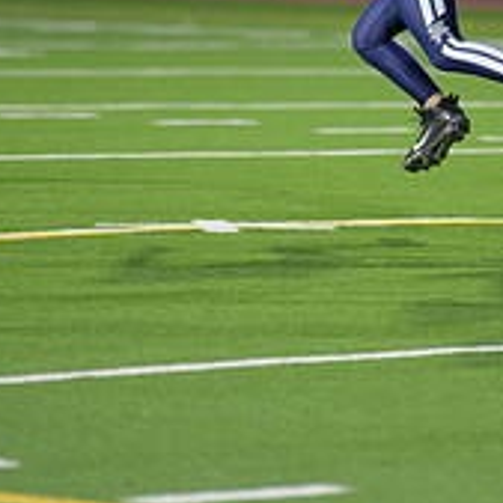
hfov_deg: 3.0
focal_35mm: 584
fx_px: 9601
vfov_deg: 3.0
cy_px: 4
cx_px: 387
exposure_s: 1/640
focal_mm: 200
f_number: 2.8
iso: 3200
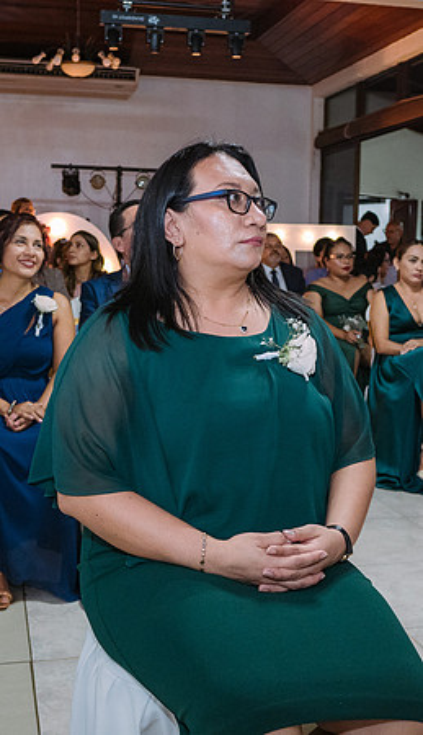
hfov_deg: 26.6
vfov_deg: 44.7
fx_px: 894
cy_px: 353
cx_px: 207
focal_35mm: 46
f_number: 2.8
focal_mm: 15
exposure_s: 1/160
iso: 2500
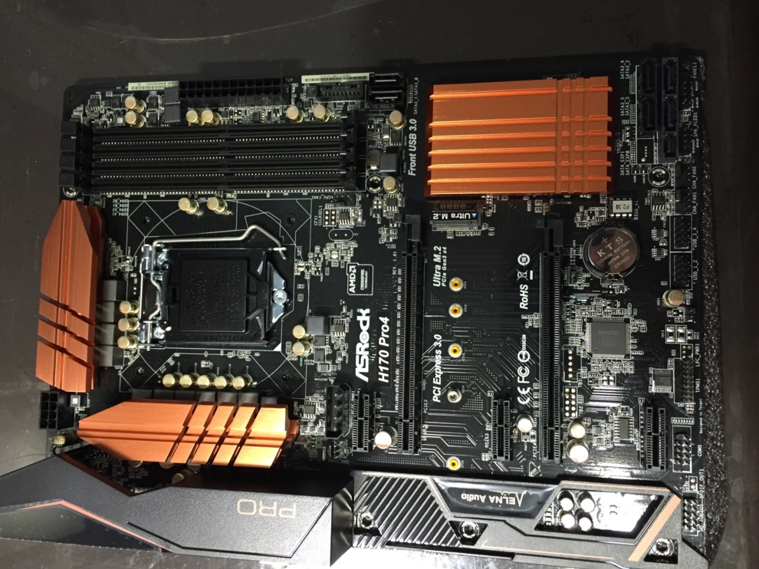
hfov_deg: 60.0
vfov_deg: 46.8
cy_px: 290
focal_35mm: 30
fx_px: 658
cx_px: 369
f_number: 2.2
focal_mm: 4.15
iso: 160
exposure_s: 1/30
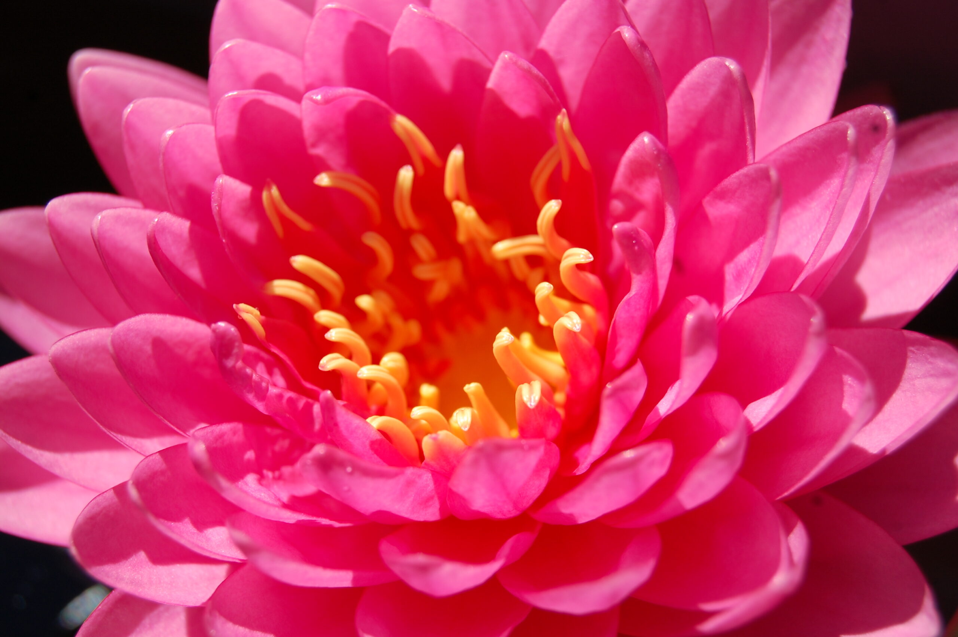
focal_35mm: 82
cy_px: 318
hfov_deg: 24.6
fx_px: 2193
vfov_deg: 16.5
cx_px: 479
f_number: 10
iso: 200
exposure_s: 1/400
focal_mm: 55
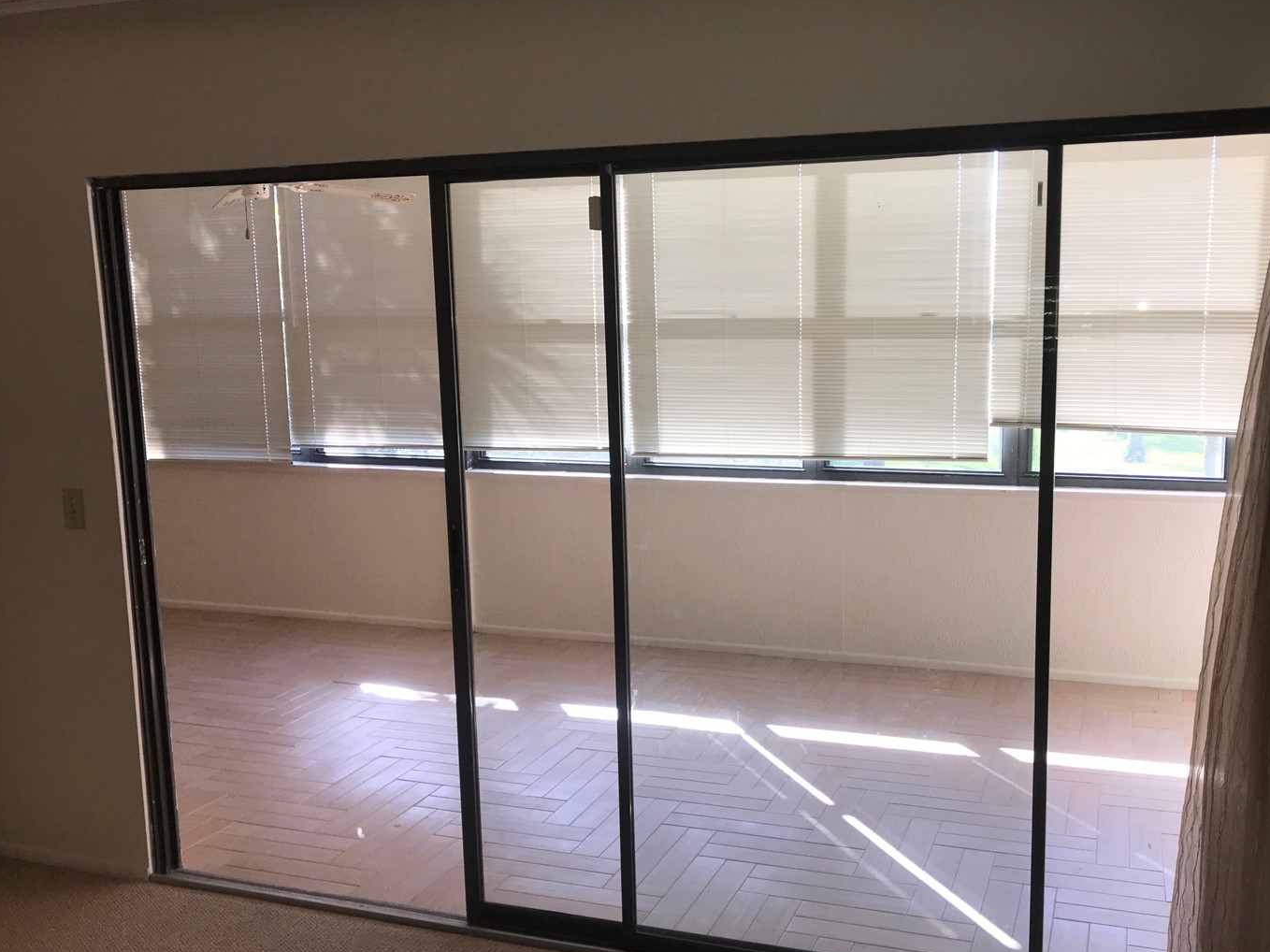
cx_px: 728
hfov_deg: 55.1
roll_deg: -0.2
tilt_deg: -9.6
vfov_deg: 42.9
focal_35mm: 33
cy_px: 520
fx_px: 1210
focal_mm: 3.99
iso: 20
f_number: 1.8
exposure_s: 1/114
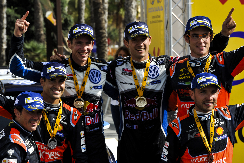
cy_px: 82
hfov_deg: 10.3
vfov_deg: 6.9
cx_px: 122
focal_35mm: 200
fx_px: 1355
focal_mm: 200
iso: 125
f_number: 13
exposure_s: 1/160
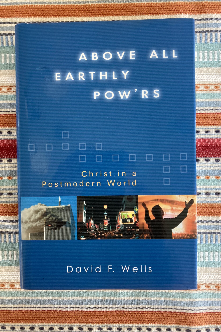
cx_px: 107
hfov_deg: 43.6
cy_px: 162
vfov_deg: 61.9
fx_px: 276
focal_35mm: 30
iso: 100
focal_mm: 3.99
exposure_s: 1/60
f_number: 1.8
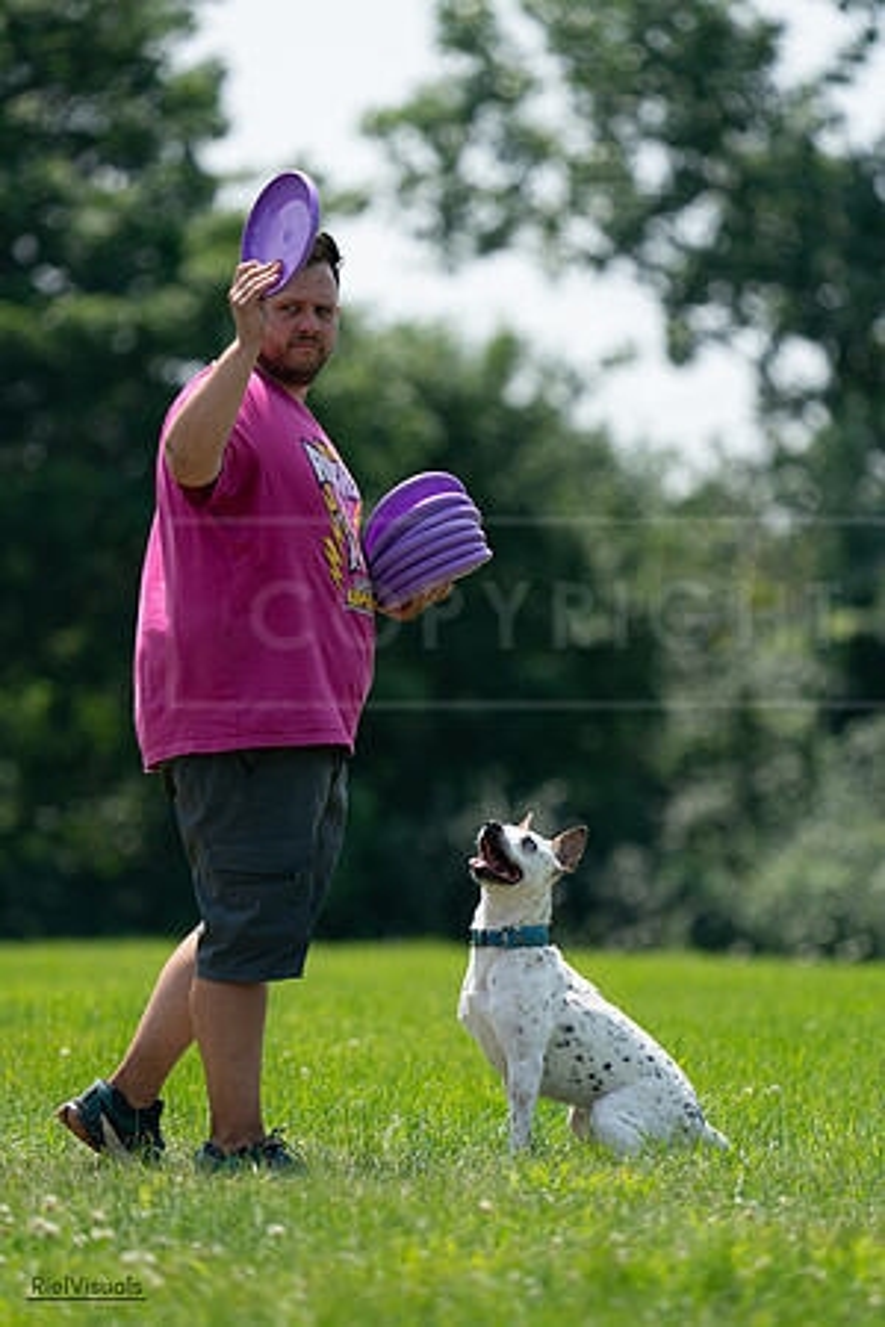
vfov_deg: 4.7
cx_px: 442
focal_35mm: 437
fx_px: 16113
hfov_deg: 3.1
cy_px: 664
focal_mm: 437
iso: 1250
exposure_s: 1/4000
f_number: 6.3
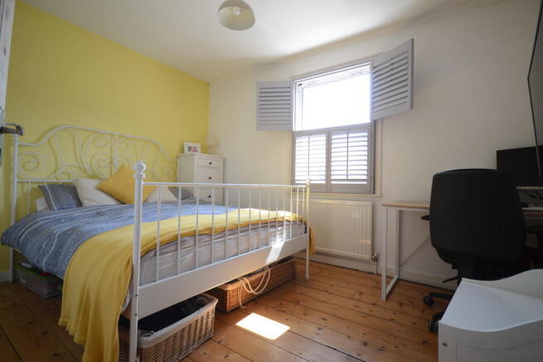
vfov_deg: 72.1
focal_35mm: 16
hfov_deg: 95.0
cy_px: 181
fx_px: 249
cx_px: 272
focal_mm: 11
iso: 140
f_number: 4.2
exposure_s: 1/30
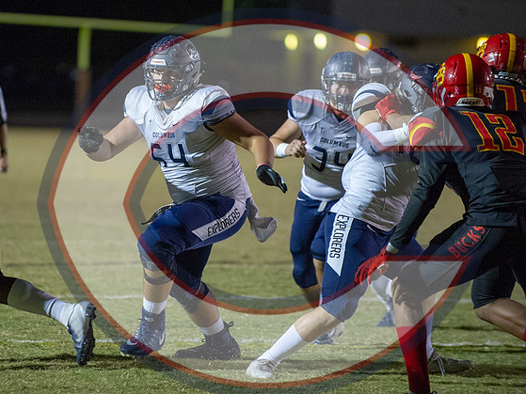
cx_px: 151
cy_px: 163
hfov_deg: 6.9
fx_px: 4390
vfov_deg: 5.1
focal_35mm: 289
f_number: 2.8
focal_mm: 200
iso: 5000
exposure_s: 1/800
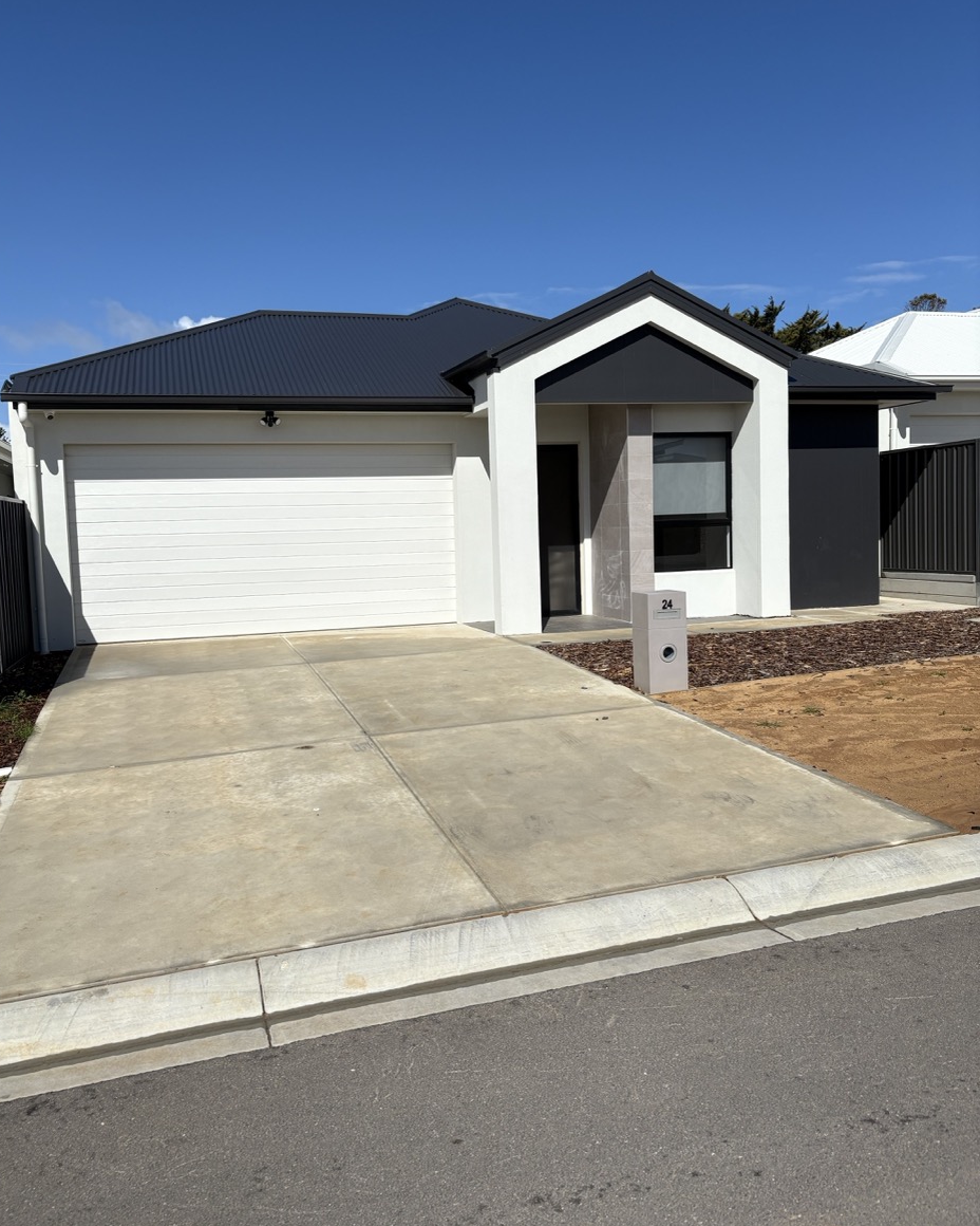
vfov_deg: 62.2
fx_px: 1015
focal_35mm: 28
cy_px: 596
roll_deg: +2.1
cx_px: 474
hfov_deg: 51.5
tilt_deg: -3.8
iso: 50
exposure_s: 1/7813
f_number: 1.6
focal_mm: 5.96
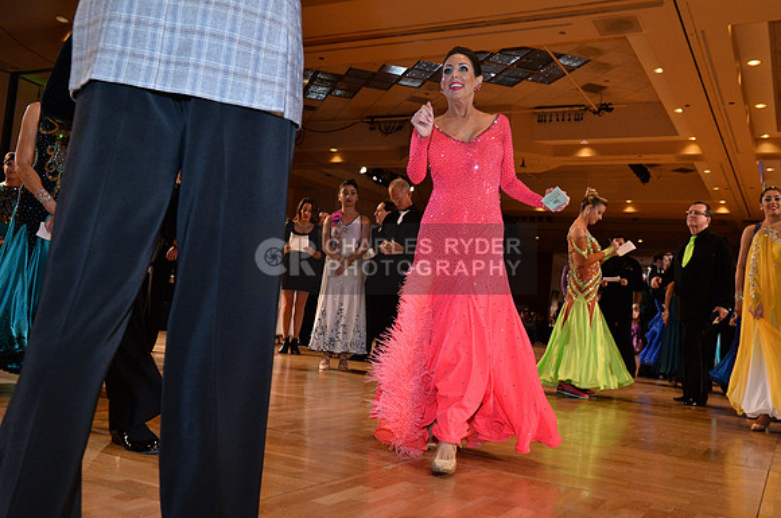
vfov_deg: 37.7
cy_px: 259
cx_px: 390
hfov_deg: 54.5
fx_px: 758
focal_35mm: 35
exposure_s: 1/250
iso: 2000
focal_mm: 35
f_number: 7.1
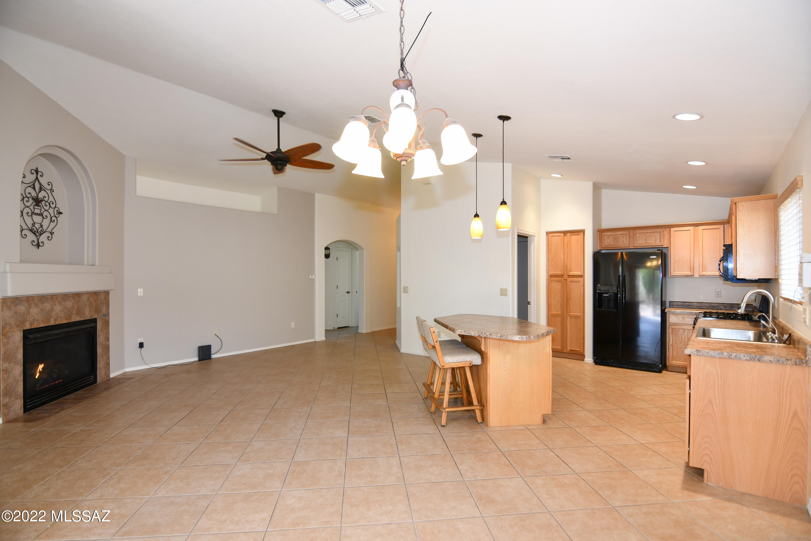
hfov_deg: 96.7
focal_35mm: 16
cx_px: 406
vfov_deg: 73.7
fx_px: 360
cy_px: 270
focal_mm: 11
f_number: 4
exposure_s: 1/60
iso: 320
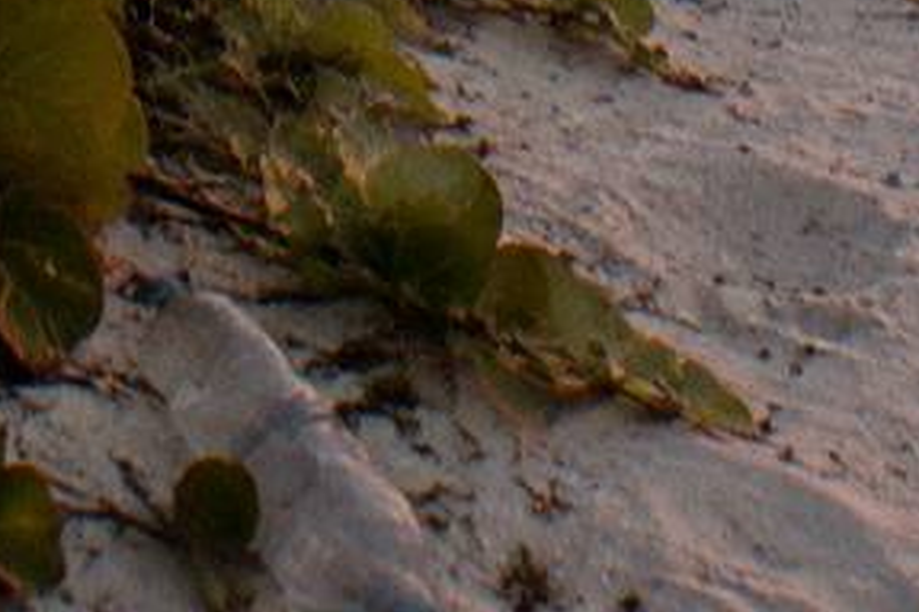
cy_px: -368
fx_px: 5689
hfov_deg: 9.1
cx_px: 1124
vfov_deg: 6.1
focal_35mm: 223
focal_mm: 64
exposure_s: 1/125
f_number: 9
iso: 200
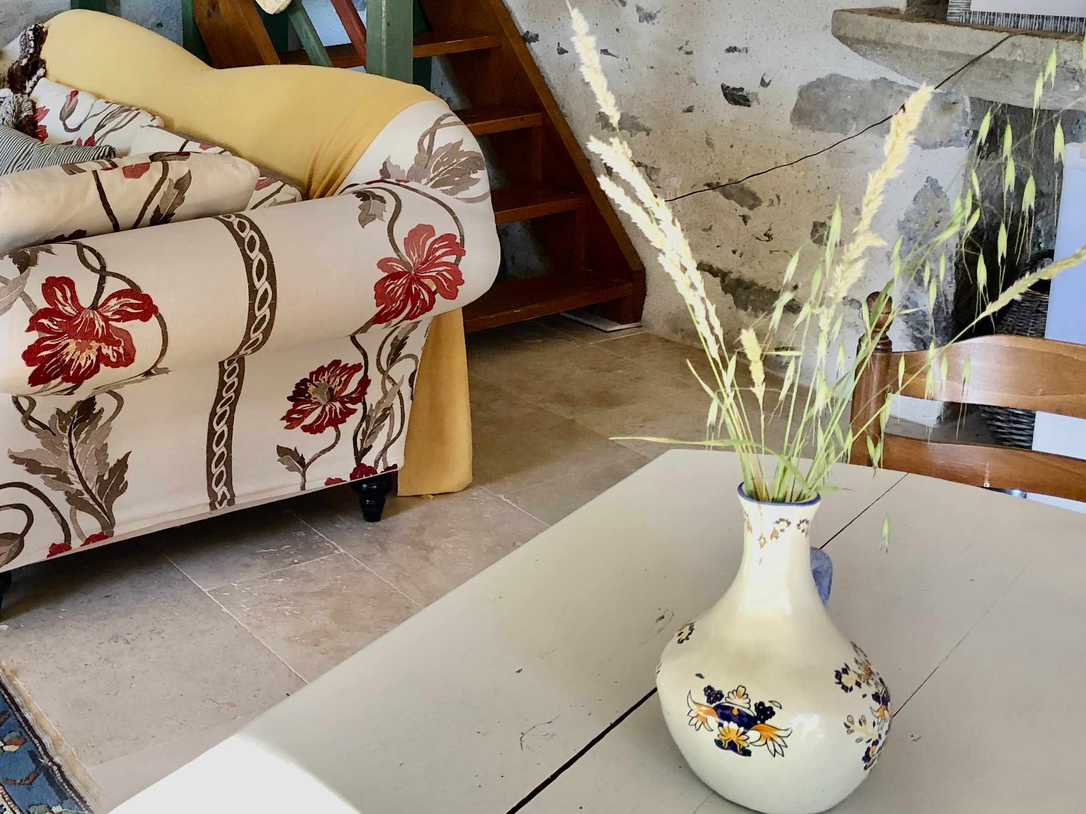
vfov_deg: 30.0
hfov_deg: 38.1
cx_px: 203
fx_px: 1506
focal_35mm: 48
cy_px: 243
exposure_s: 1/24
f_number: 1.8
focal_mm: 4
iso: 40
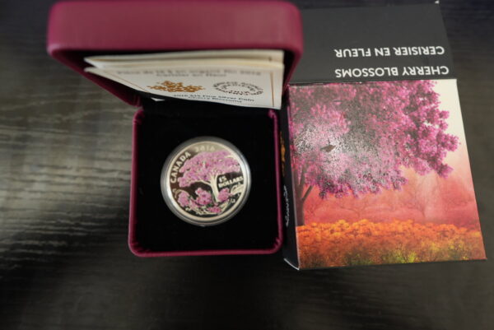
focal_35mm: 22
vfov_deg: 56.2
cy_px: 165
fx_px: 309
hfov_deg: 77.3
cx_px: 247
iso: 800
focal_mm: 15
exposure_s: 1/60
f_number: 4
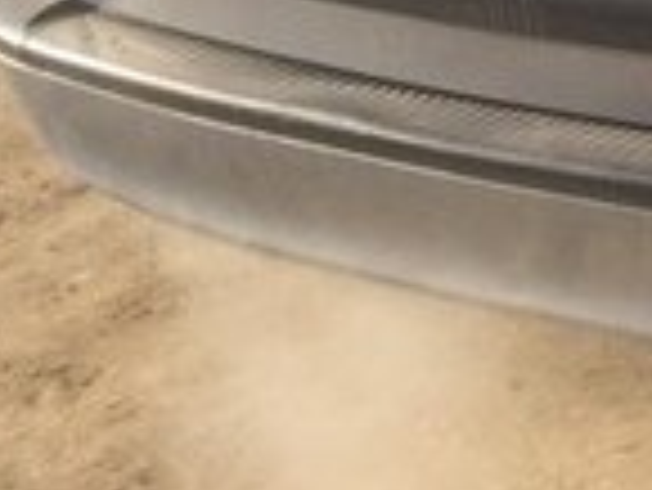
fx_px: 2488
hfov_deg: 12.5
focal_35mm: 132
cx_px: 1425
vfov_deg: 10.5
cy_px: -402
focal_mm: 4.15
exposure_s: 1/1466
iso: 32
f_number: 2.2
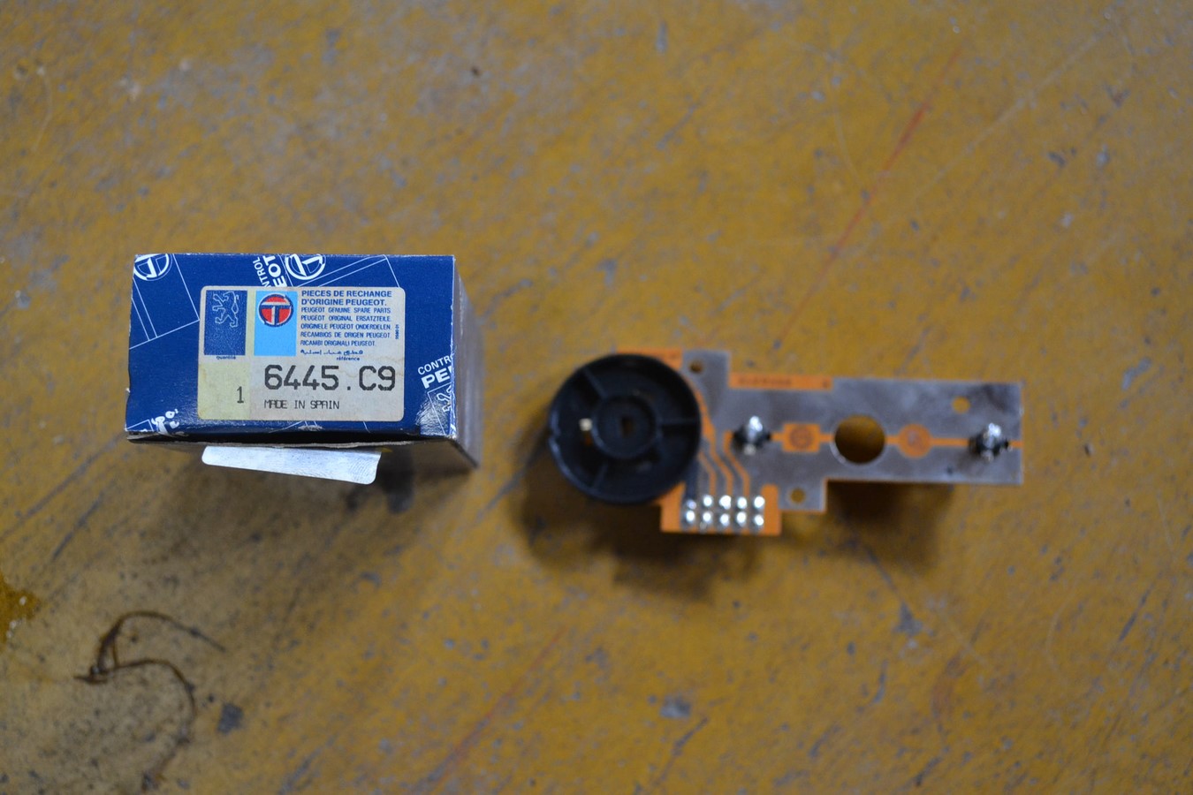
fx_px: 1690
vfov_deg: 26.5
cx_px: 596
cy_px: 398
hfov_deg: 38.9
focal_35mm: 51
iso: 1250
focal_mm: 34
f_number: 5
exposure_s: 1/60
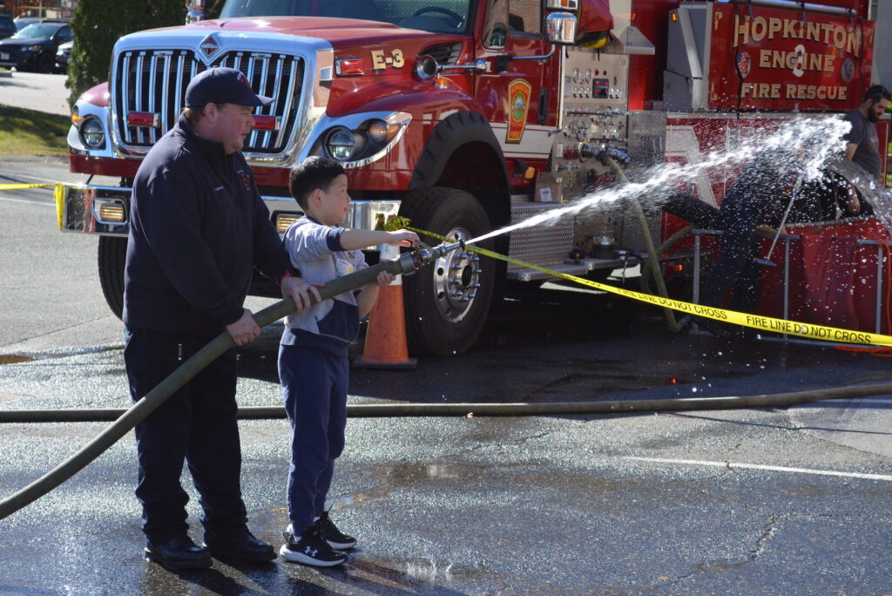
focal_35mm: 82
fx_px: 2045
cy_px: 298
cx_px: 446
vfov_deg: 16.6
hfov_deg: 24.6
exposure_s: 1/1000
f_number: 5.6
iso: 560
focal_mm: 55
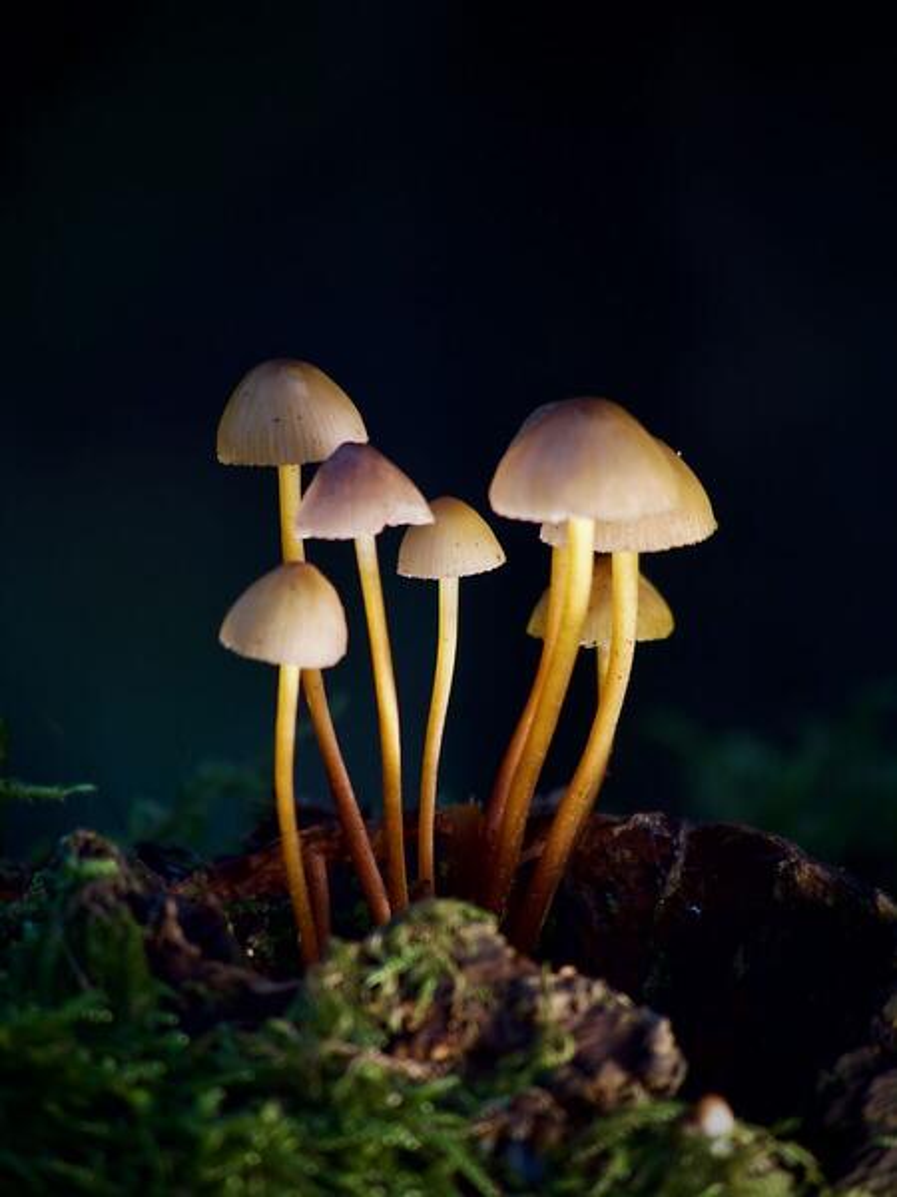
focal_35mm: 600
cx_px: 448
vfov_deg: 3.3
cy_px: 598
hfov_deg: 2.5
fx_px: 20730
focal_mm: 300
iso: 500
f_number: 5.6
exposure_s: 1/60
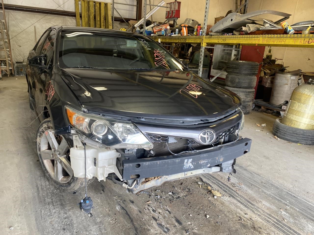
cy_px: 118
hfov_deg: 67.3
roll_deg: -5.1
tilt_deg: -12.2
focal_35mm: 26
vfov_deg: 53.1
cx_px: 157
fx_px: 236
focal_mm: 4.25
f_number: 1.8
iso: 125
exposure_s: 1/121
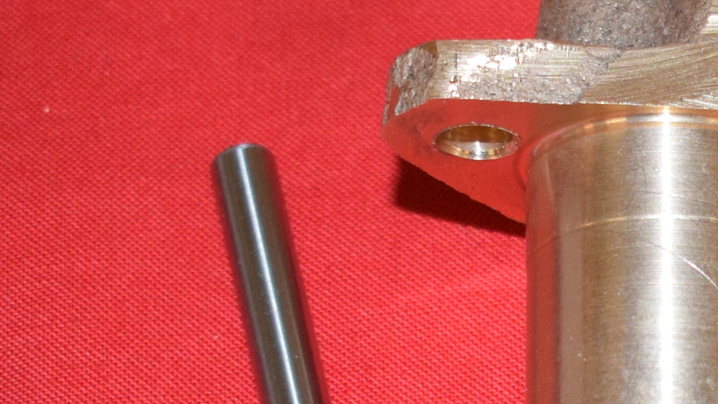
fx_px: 3827
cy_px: 620
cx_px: 1083
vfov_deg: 6.0
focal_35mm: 201
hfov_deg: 10.4
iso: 1250
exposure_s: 1/200
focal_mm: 32
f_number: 5
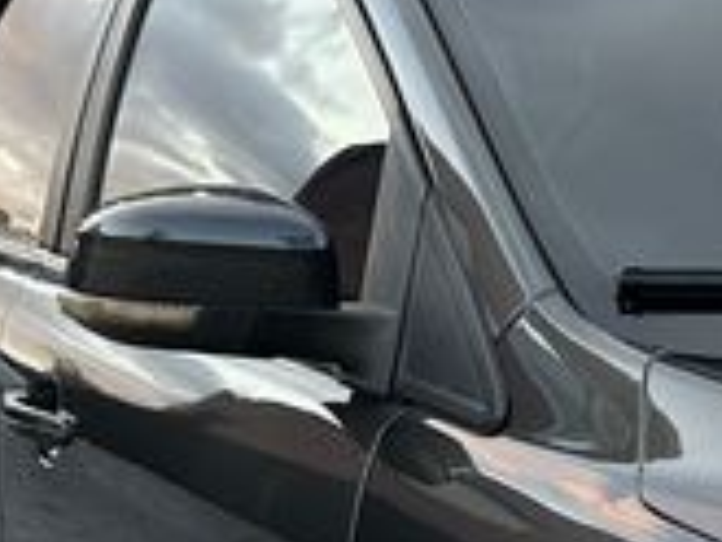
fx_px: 2463
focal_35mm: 118
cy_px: 730
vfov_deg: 12.2
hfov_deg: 15.0
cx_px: 1190
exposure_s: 1/121
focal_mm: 6.86
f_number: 1.78
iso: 125
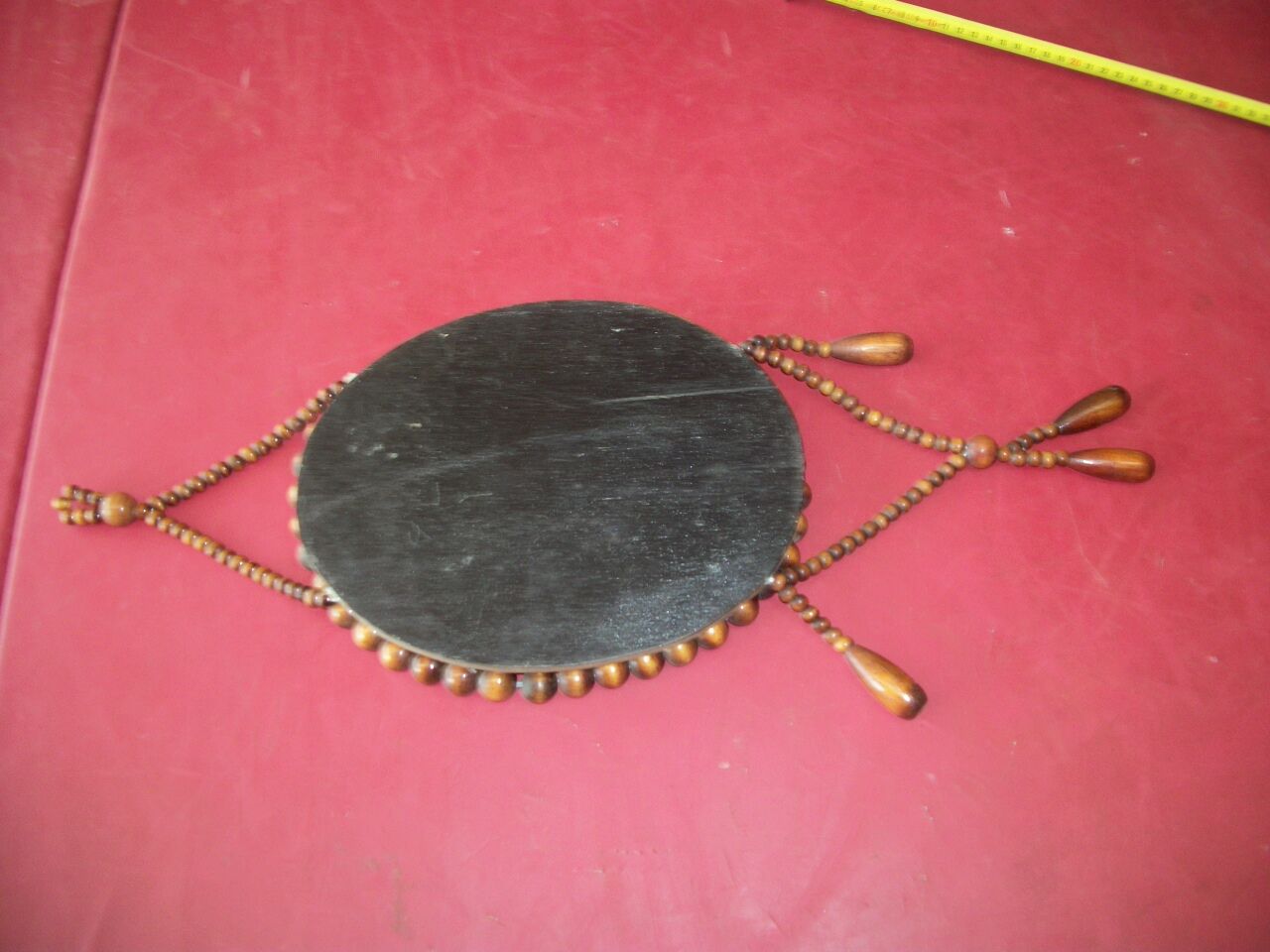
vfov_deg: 44.2
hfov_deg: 56.8
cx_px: 635
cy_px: 476
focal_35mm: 32
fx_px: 1174
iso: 80
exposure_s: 1/30
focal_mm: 5.7
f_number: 2.9
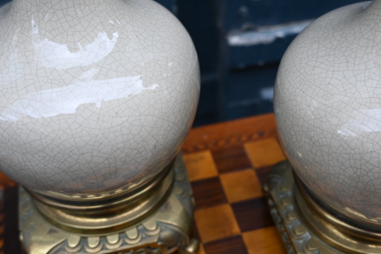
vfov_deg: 27.5
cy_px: 142
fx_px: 519
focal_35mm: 49
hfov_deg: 40.3
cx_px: 211
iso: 100
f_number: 3.8
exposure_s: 1/50
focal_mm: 28
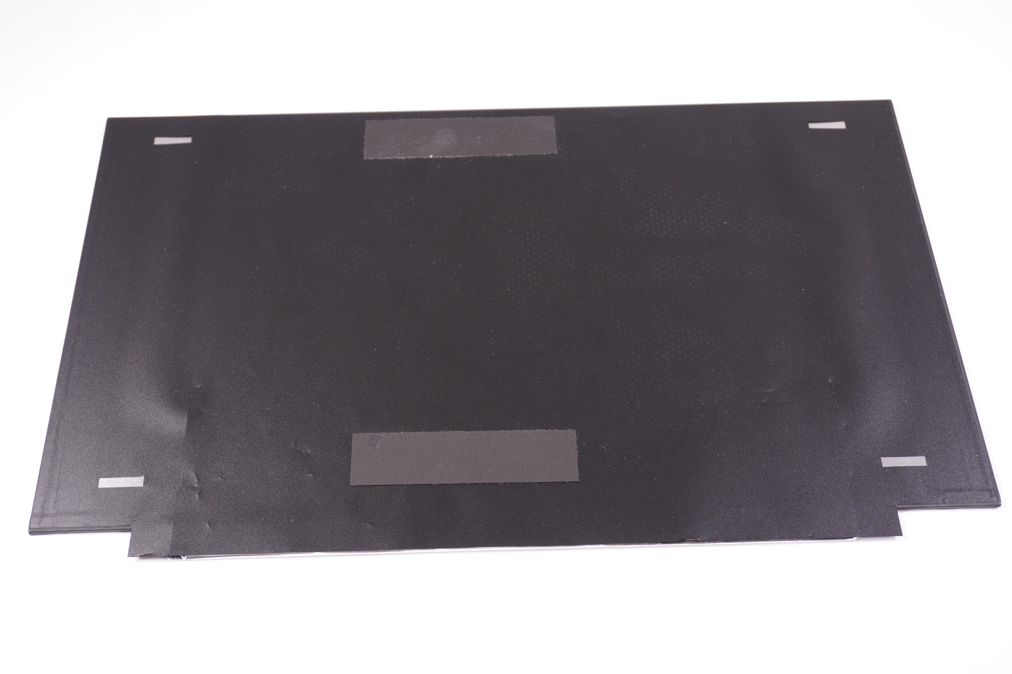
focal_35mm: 46
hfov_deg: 42.7
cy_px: 337
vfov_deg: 29.2
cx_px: 509
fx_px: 1293
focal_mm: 30
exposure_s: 1/250
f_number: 5.6
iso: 640
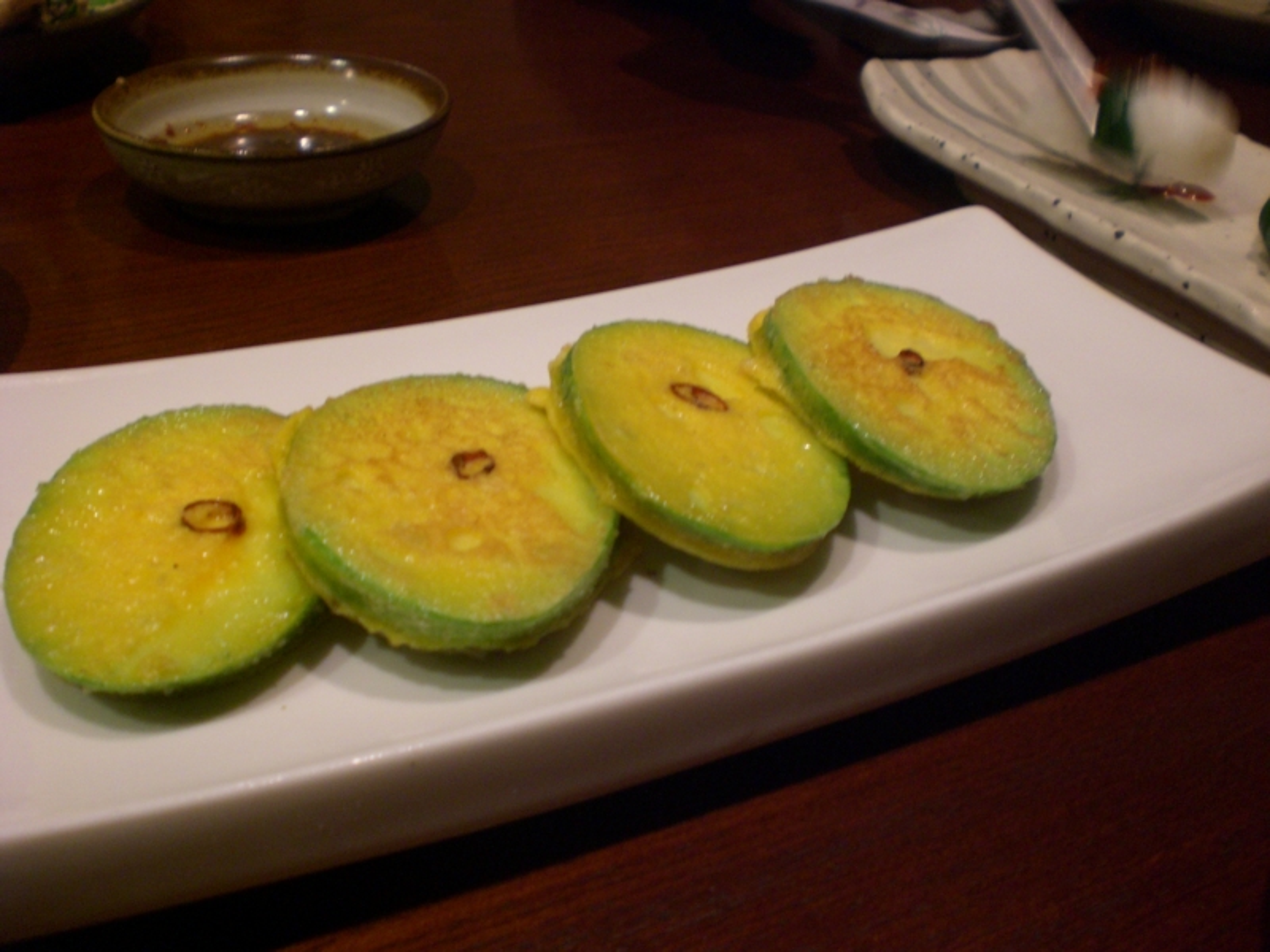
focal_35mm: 38
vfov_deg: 37.7
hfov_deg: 49.0
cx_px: 635
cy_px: 476
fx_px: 1394
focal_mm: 6.3
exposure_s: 1/20
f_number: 3.1
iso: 200
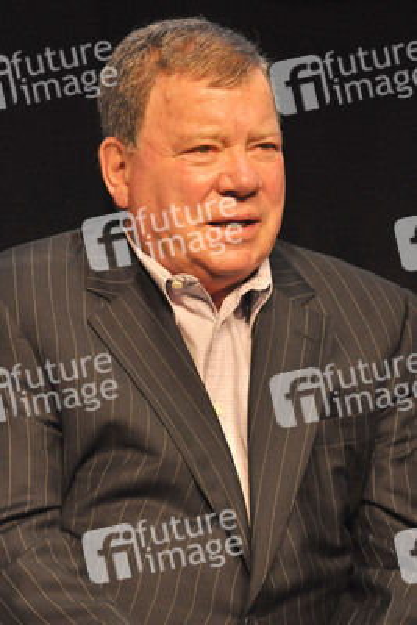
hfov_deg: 6.5
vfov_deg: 9.8
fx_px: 3645
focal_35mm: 210
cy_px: 312
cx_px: 208
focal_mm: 140
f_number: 5.6
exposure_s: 1/125
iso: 2000
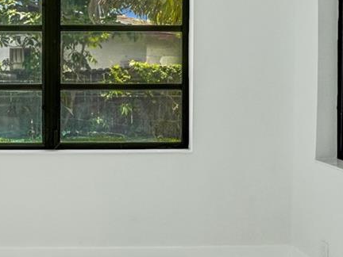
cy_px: 85
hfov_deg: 32.6
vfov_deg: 25.5
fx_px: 565
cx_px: 58
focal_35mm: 57
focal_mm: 16
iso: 1600
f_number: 7.1
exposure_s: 1/320
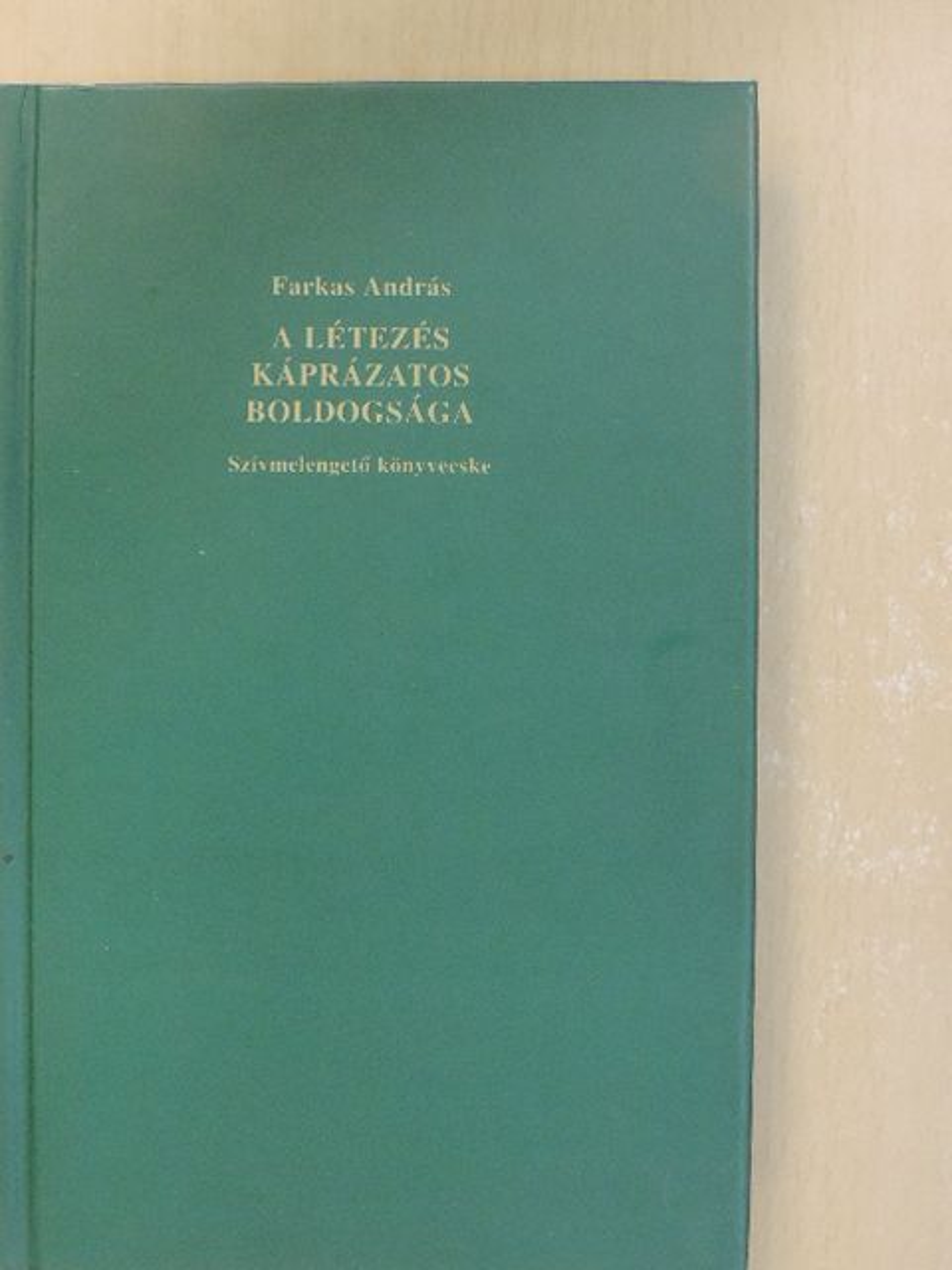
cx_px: 476
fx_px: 1577
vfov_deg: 43.9
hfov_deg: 33.6
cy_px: 635
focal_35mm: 43
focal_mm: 7.6
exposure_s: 1/50
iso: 1250
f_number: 3.4
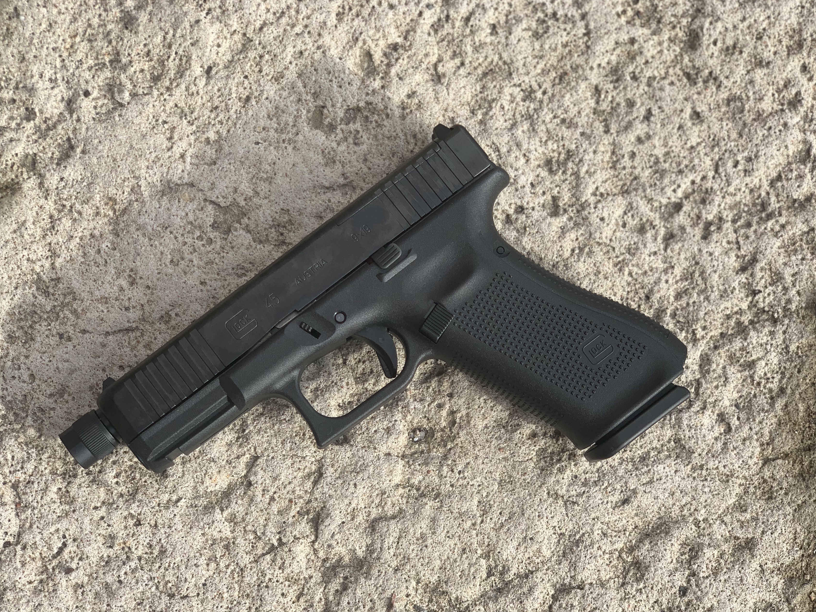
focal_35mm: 62
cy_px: 349
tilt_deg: -82.2
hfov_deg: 31.2
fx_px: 1461
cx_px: 400
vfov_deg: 23.6
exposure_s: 1/289
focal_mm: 6
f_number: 2.4
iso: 16
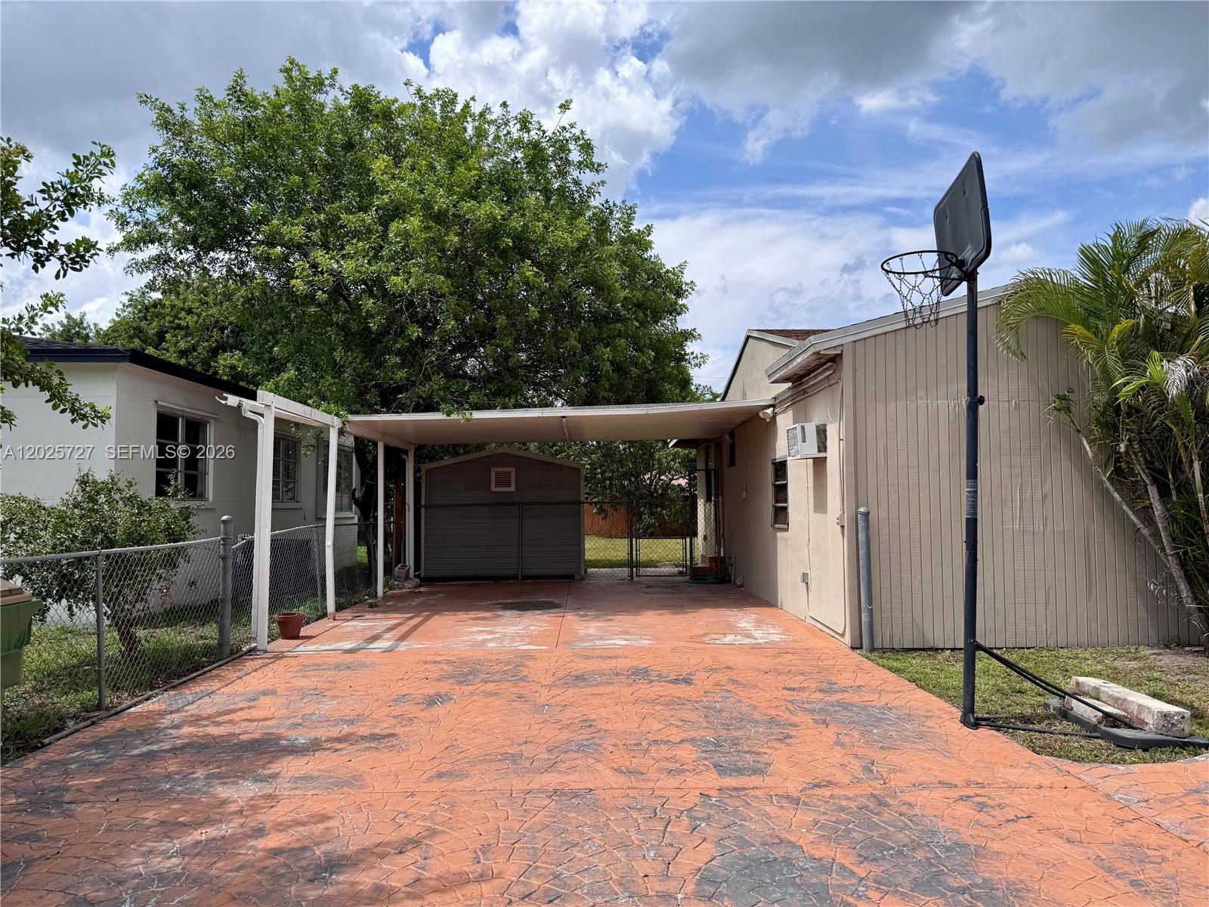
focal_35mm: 24
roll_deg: +0.4
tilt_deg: +2.2
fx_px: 838
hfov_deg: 71.6
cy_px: 454
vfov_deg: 56.8
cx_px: 604
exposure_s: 1/4950
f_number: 1.78
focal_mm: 6.76
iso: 80
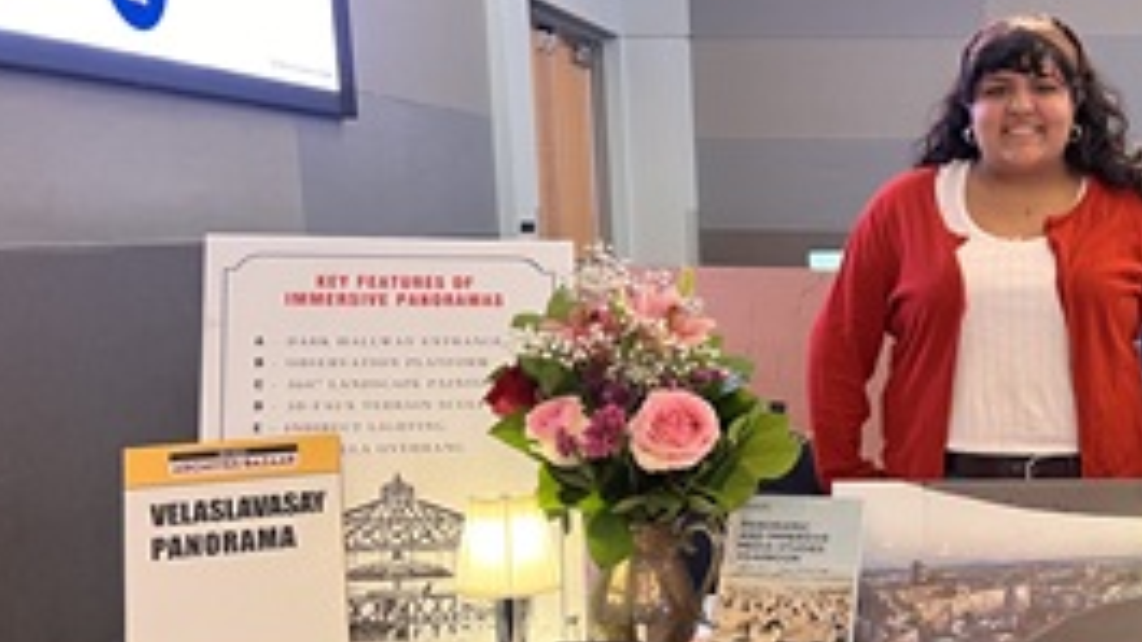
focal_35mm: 48
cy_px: 511
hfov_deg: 40.8
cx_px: 939
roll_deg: -0.3
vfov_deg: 24.5
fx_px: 1453
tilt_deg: -11.5
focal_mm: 5.7
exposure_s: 1/46
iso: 200
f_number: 1.5
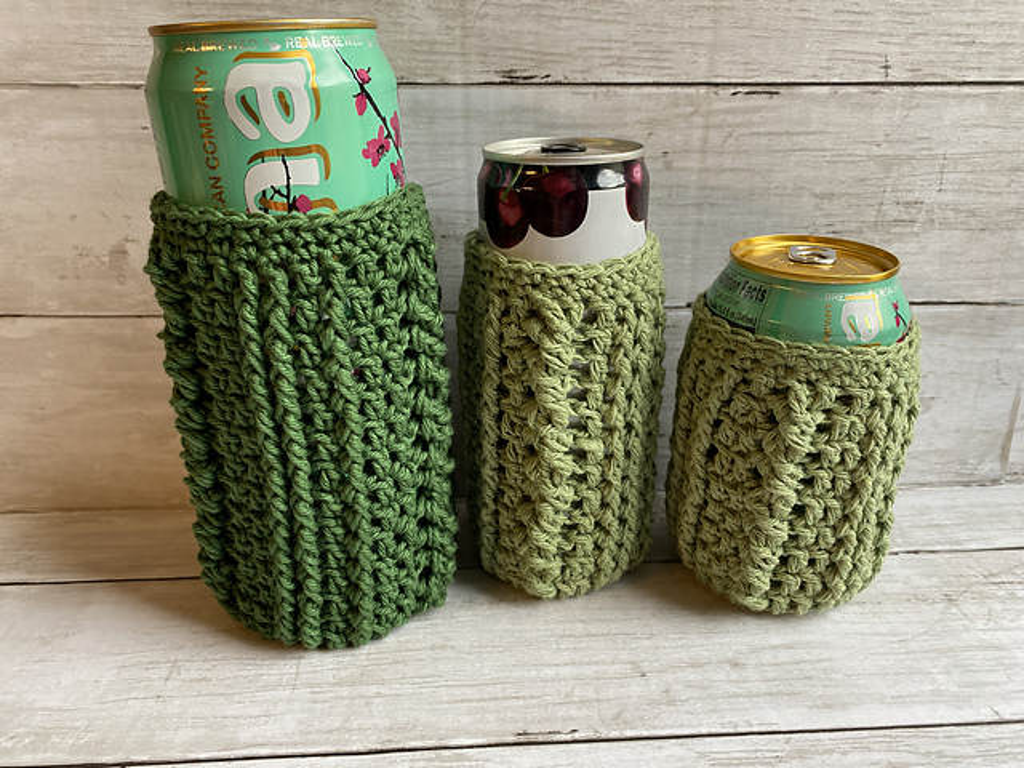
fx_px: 769
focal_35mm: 26
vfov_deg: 53.1
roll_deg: +0.9
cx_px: 512
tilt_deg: -22.4
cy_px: 384
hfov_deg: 67.3
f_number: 1.8
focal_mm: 4.25
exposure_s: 1/121
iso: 125
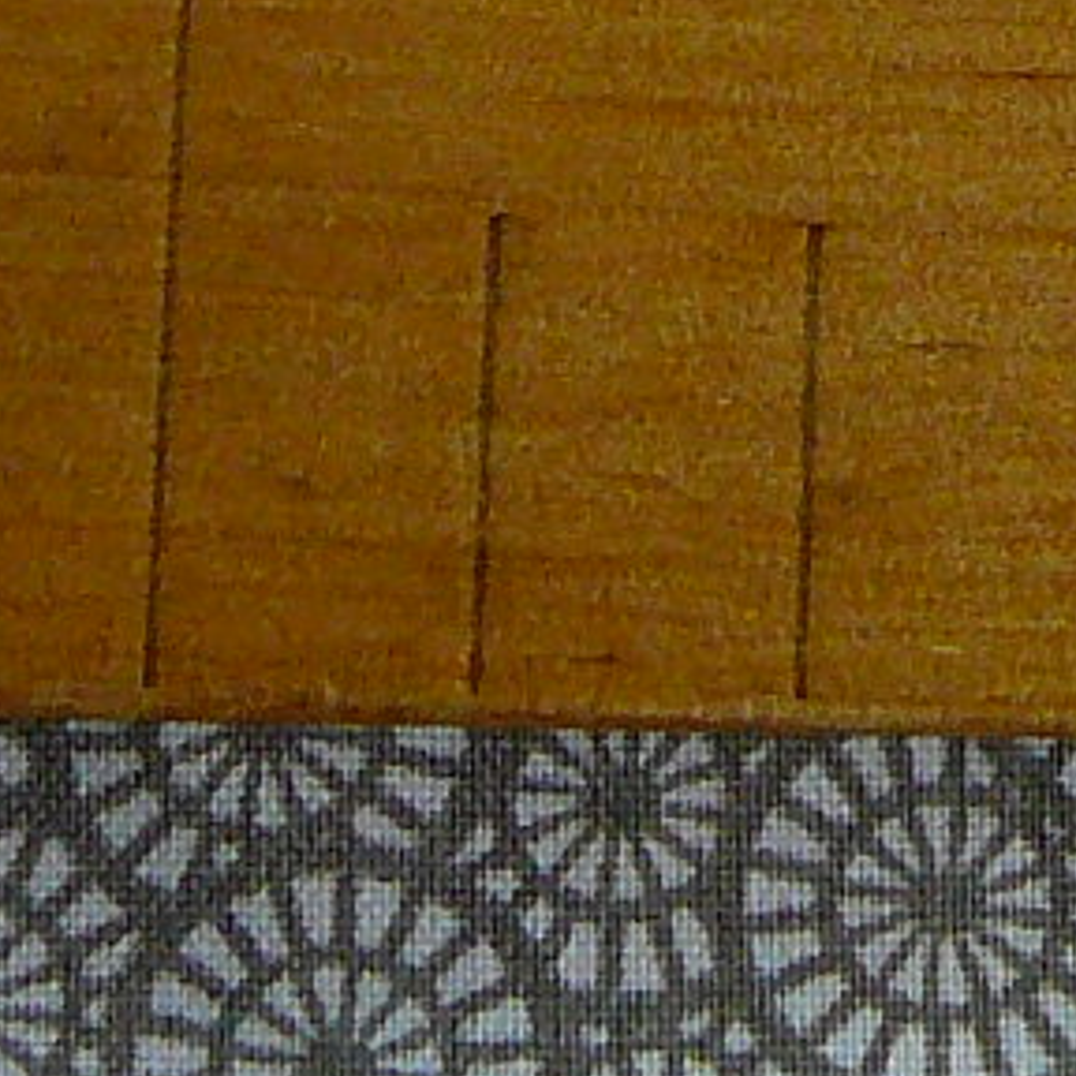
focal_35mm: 172
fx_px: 6049
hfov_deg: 9.9
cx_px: 1524
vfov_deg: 9.7
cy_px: -785
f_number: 2.8
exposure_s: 1/40
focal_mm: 5.2
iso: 200
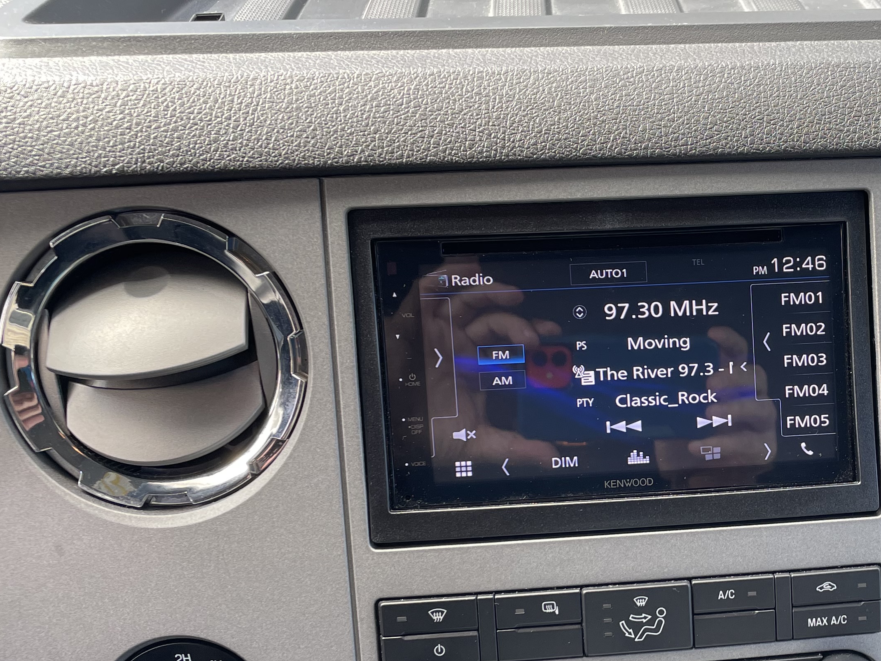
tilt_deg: -34.8
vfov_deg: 29.4
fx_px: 1247
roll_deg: -1.7
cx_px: 688
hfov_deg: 37.7
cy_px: 451
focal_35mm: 49
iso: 40
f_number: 1.6
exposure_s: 1/121
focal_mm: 4.2
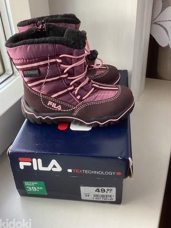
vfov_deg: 50.1
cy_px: 107
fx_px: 244
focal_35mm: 37
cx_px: 79
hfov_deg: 38.6
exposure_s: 1/100
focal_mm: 3.3
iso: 64
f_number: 2.4
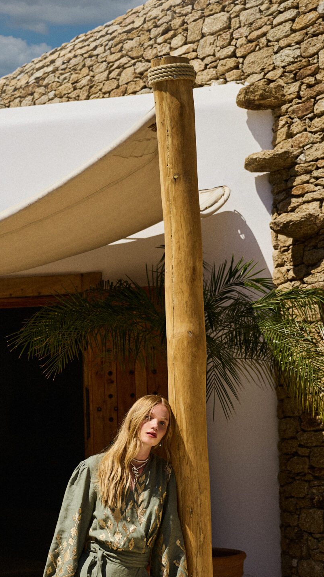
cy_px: 385
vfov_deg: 32.1
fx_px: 992
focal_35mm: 65
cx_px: 40
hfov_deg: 18.3
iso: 100
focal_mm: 34.5
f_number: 2.8
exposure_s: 1/3200
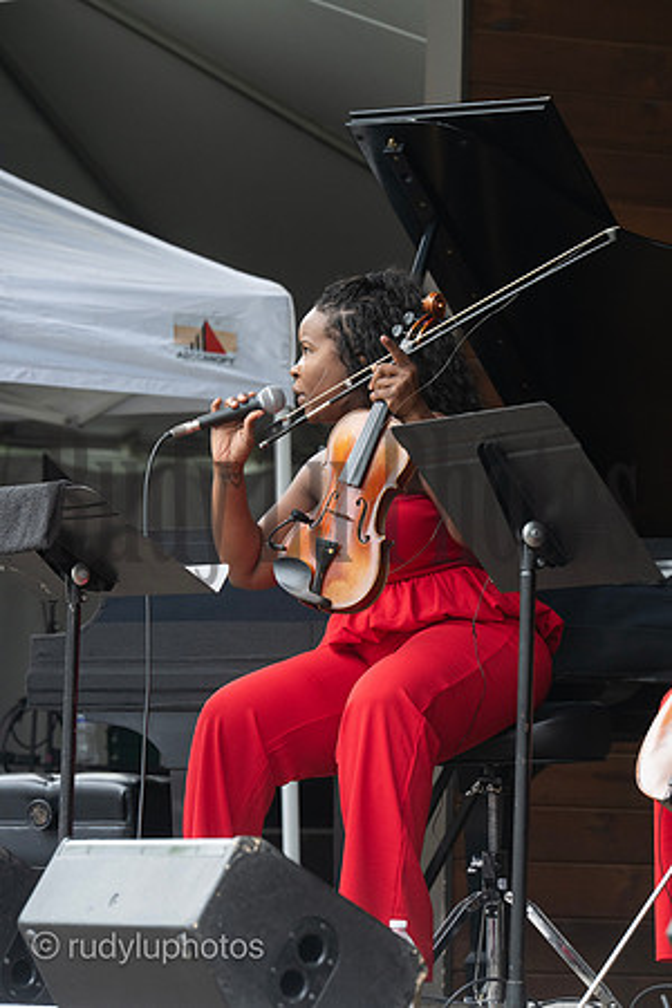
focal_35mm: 200
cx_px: 336
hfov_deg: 6.9
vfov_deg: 10.3
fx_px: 5600
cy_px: 504
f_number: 8
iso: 1600
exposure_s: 1/500
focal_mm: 200
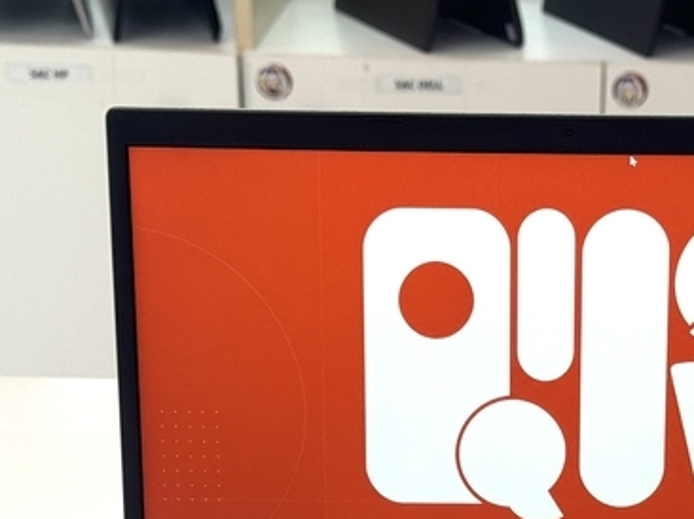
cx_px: 569
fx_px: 2104
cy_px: 559
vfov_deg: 13.8
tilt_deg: -23.8
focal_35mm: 105
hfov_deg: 18.5
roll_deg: -0.7
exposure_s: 1/145
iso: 50
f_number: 1.78
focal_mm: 6.76
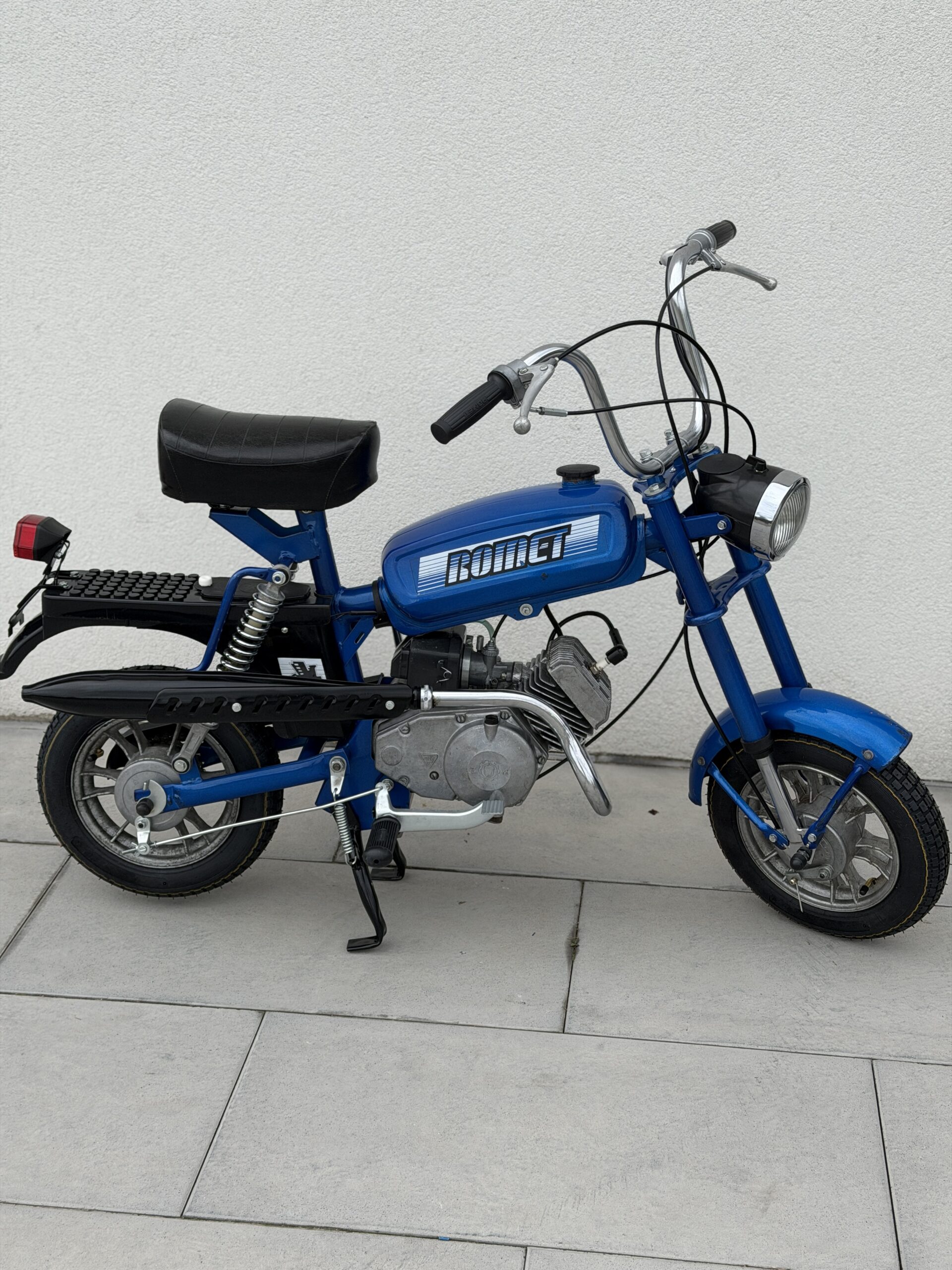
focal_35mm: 48
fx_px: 1760
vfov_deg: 39.7
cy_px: 635
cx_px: 476
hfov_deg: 30.3
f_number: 1.78
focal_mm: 6.76
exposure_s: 1/1484
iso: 64
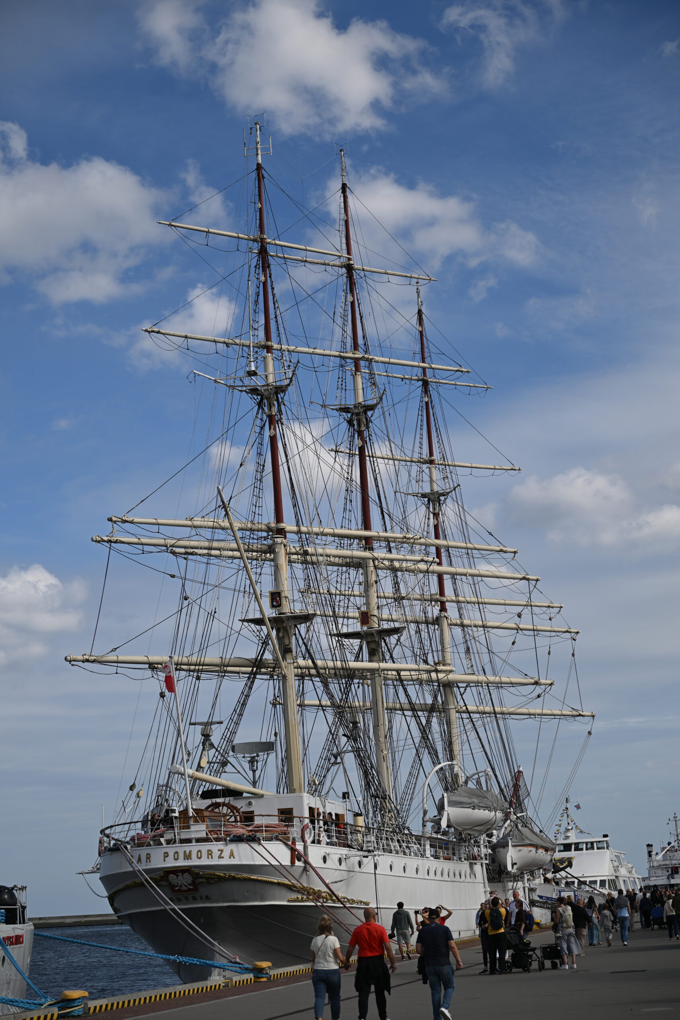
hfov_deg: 23.4
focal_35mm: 58
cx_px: 340
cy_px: 510
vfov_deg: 34.5
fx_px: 1643
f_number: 4
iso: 100
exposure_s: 1/2000
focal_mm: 58
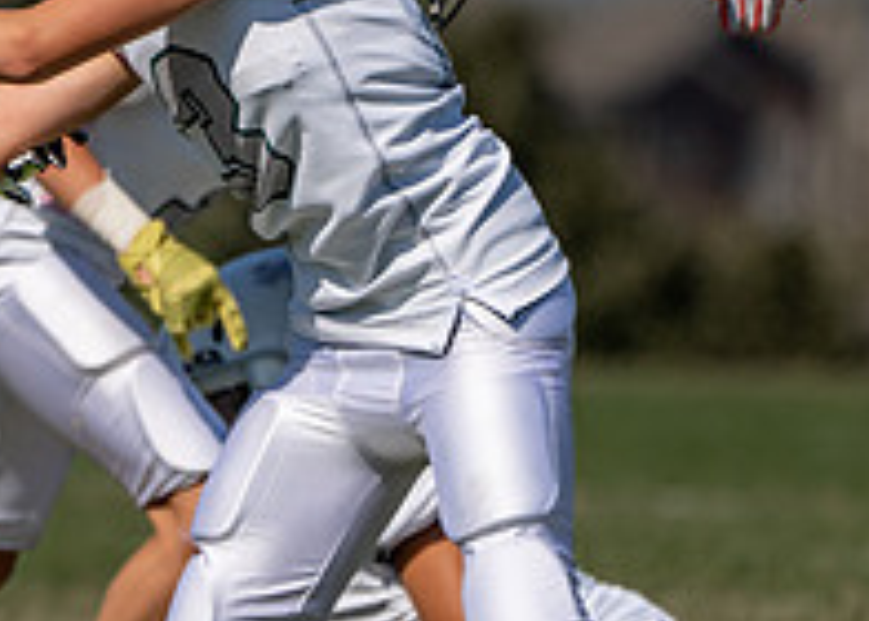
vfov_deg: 1.1
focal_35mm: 1299
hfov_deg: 1.6
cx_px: -83
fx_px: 32060
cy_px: 425
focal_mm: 361
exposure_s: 1/1600
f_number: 5.6
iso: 100
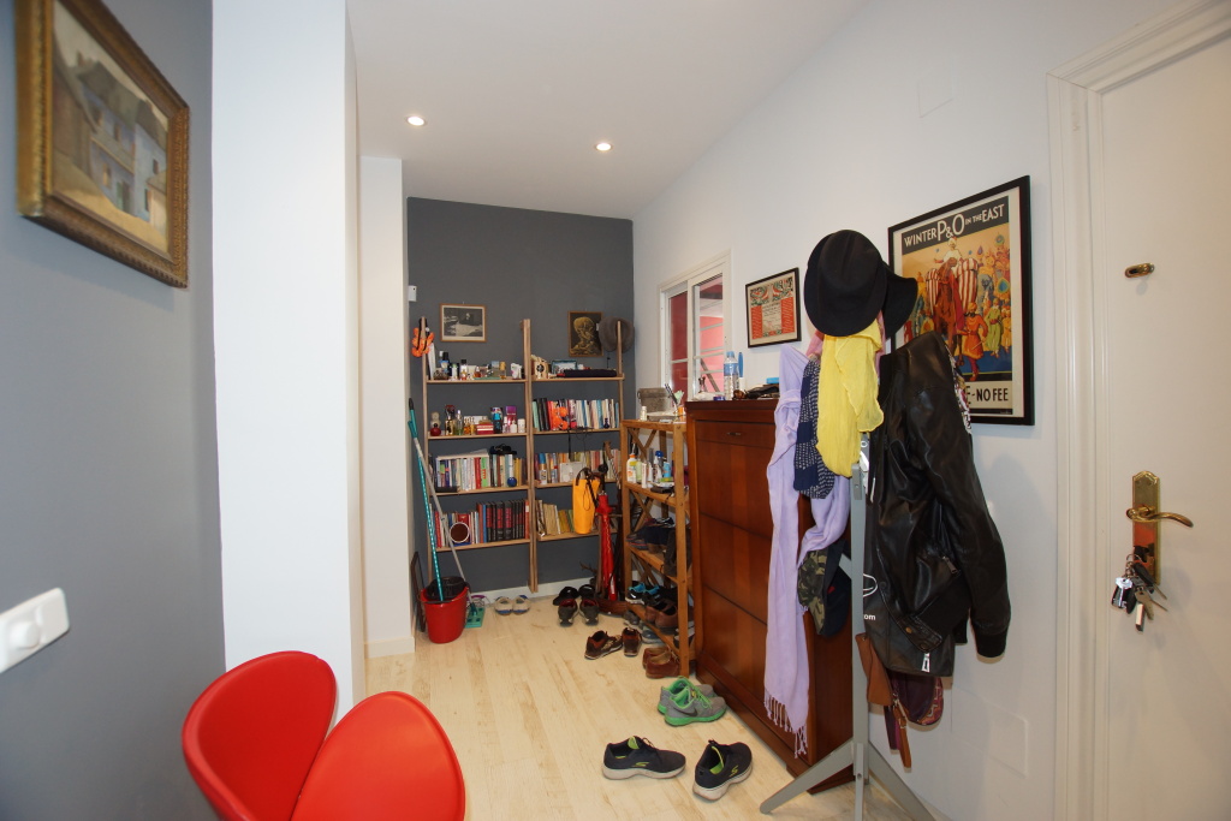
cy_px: 410
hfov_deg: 100.4
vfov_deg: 77.3
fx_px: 513
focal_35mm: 15
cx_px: 616
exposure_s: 1/60
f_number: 4
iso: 320
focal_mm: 10
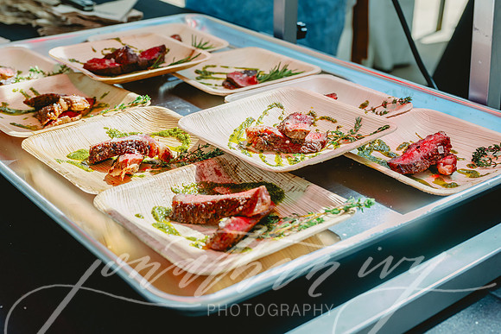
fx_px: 728
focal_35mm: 52
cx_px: 268
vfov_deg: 25.8
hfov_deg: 38.0
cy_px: 129
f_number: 5.6
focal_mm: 39
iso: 125
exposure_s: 1/400
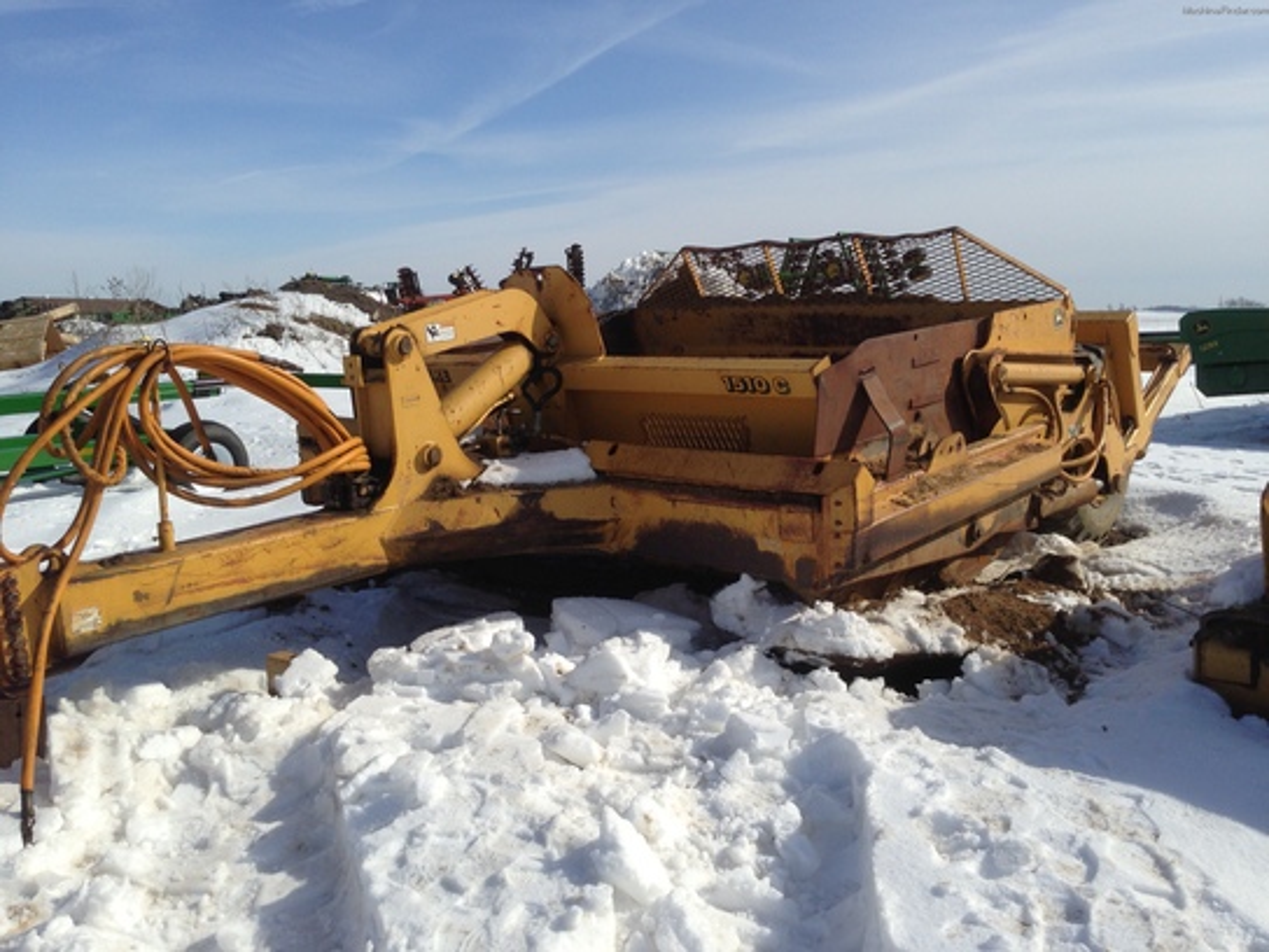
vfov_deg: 42.9
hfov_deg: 55.4
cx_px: 634
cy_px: 476
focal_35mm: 33
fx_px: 1210
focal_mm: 4.13
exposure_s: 1/3012
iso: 50
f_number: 2.4
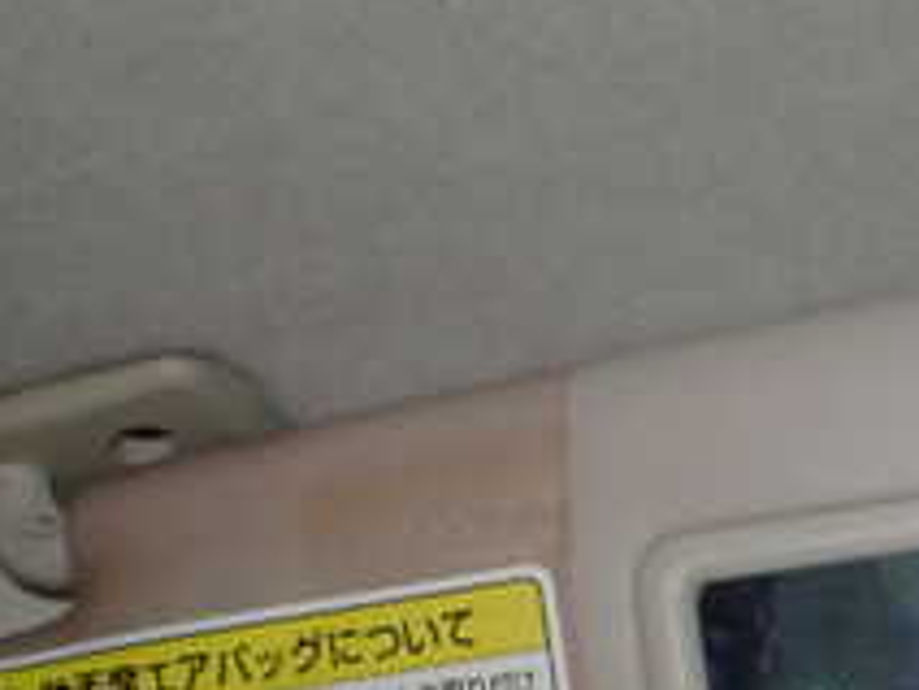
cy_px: 712
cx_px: 941
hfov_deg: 22.1
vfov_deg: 16.9
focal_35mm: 85
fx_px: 2257
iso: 800
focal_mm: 5.4
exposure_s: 1/125
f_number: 2.3
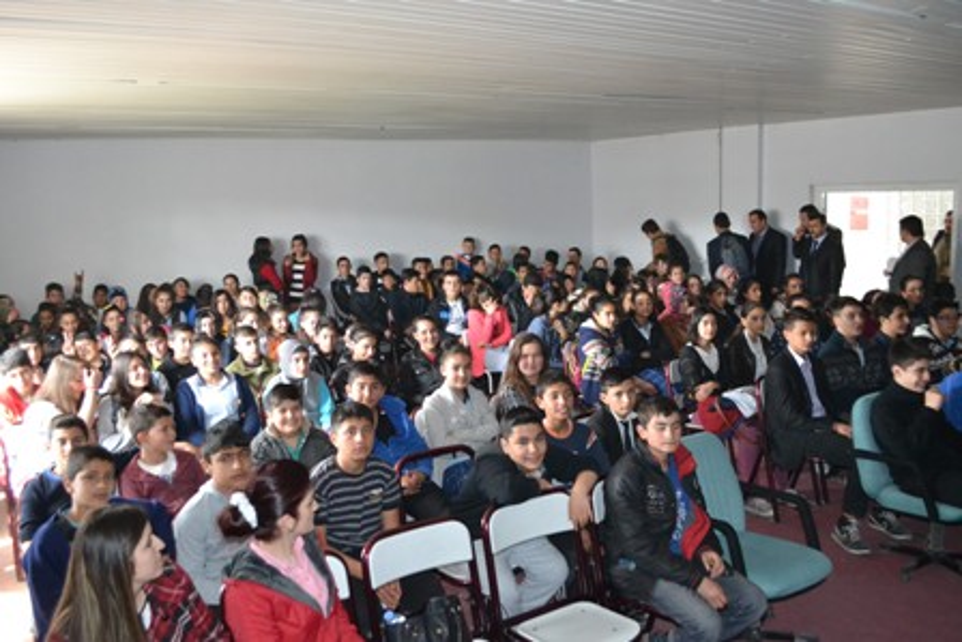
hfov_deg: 61.9
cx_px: 481
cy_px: 321
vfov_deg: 43.6
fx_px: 802
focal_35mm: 30
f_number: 3.8
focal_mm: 20
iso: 2500
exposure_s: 1/60
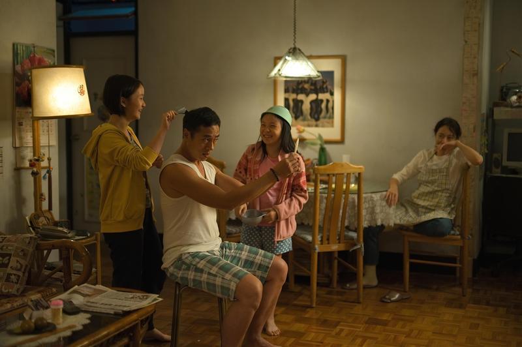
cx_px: 261
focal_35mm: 50
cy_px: 174
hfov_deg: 39.6
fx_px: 724
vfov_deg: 26.9
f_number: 1.4
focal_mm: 50
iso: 2000
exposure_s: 1/60
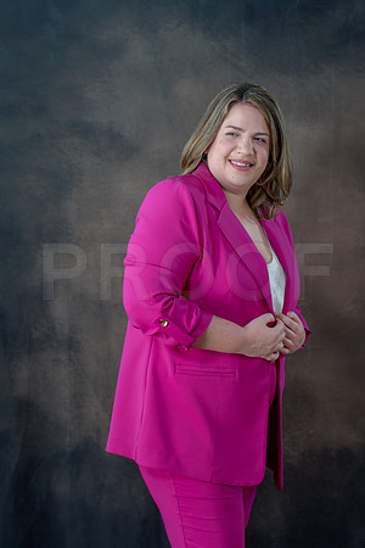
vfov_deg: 19.5
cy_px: 274
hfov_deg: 13.0
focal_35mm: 105
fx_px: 1597
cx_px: 182
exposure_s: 1/100
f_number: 4.5
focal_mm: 105
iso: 400
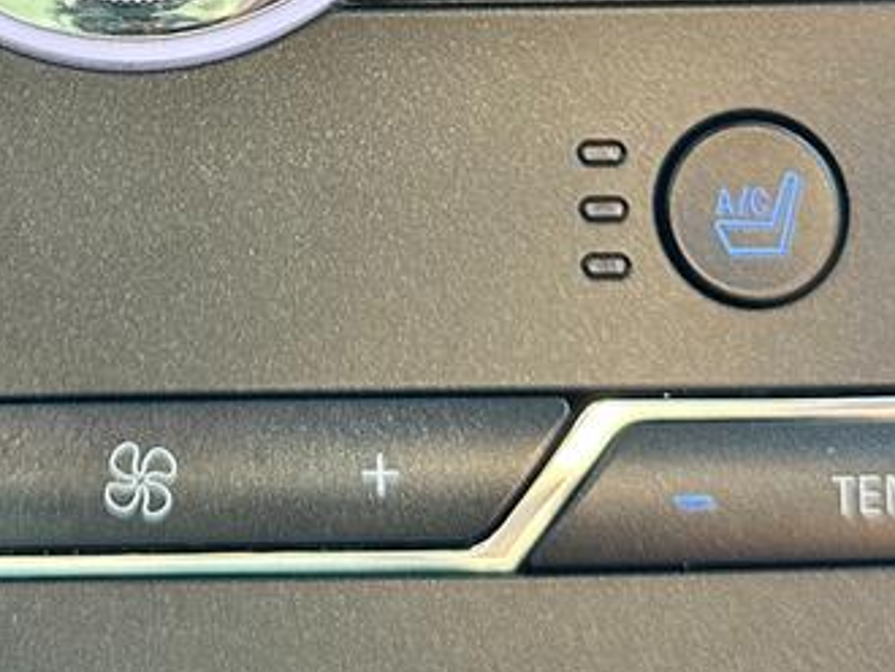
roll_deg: +0.5
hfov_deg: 20.8
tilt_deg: -22.1
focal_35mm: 93
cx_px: 165
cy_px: -309
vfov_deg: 14.9
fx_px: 2406
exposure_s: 1/110
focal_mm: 6.86
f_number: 1.78
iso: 160
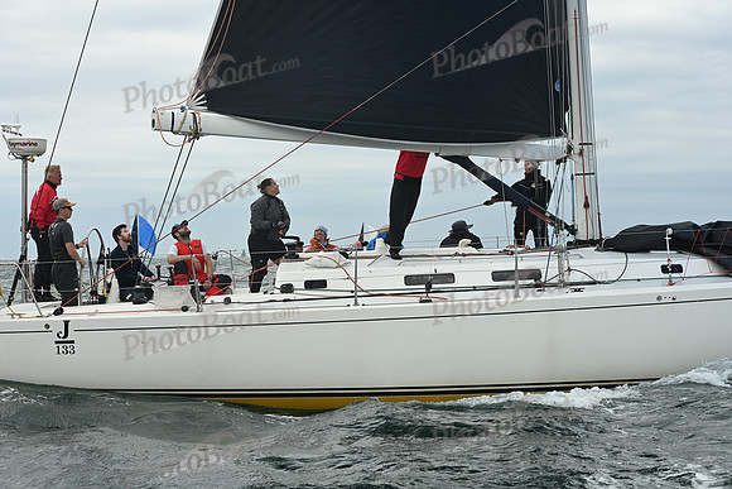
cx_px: 366
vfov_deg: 19.5
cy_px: 244
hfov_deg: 28.8
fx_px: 1424
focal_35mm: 70
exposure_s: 1/800
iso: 400
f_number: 9
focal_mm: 70
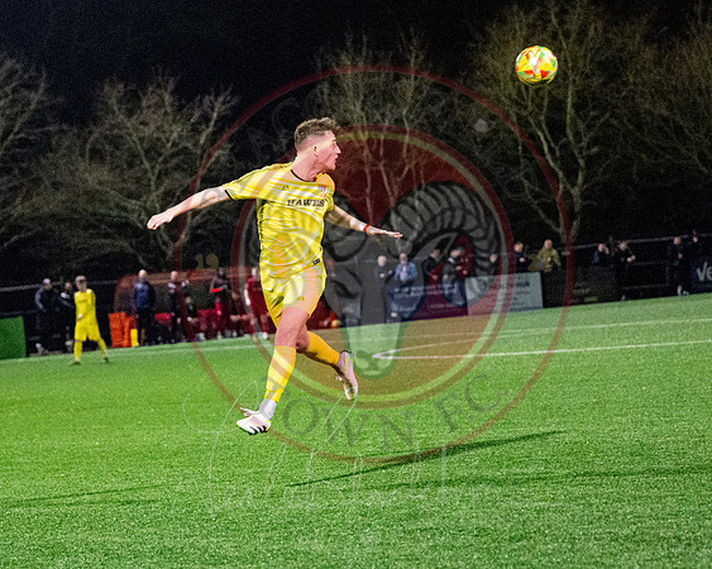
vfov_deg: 10.8
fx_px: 3017
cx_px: 303
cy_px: 306
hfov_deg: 13.5
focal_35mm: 143
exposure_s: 1/1000
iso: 8000
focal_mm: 70
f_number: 2.8
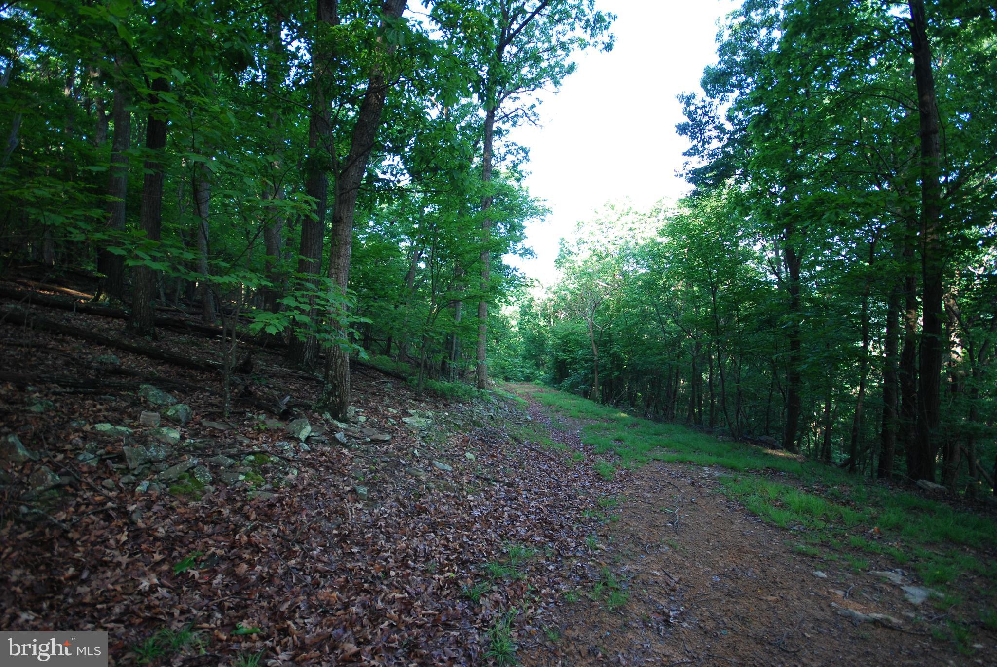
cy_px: 334
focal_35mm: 15
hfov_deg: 100.3
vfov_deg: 77.5
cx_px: 498
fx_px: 416
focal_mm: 10
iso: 250
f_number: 4
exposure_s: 1/60
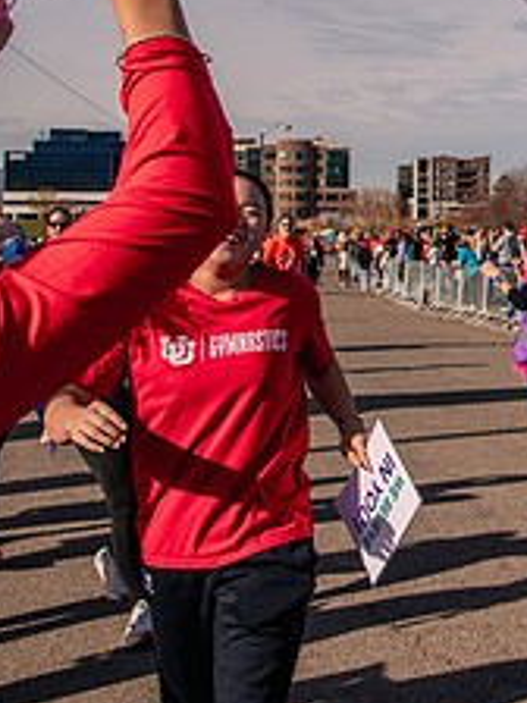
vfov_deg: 30.5
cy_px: 153
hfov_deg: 21.5
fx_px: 1259
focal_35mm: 62
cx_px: 677
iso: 200
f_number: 5.6
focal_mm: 24
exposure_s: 1/1600
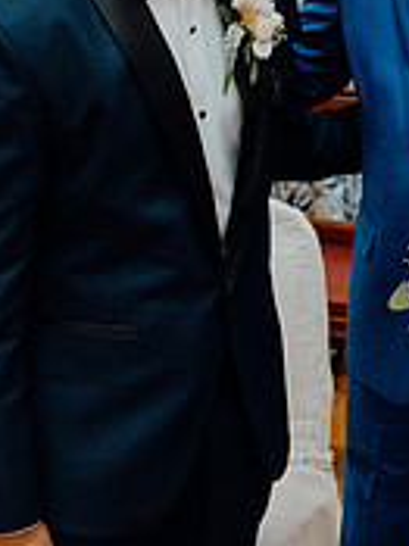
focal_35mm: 99
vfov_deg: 19.7
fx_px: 1562
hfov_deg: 14.6
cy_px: 129
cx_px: 443
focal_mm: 31
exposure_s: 1/250
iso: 2500
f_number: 3.5
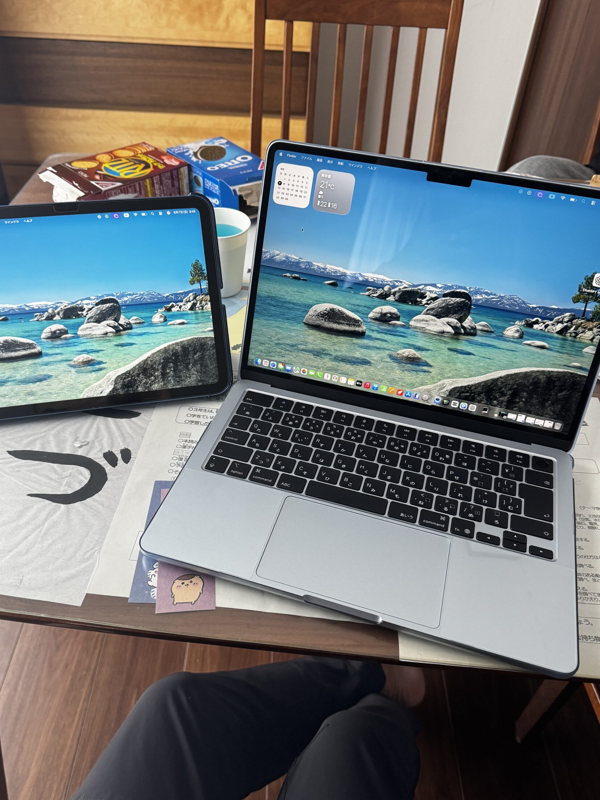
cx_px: 279
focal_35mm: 28
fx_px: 647
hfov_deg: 49.7
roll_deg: -3.2
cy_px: 424
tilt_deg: -40.8
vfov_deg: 63.4
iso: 250
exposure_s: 1/60
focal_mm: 6.76
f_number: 1.78
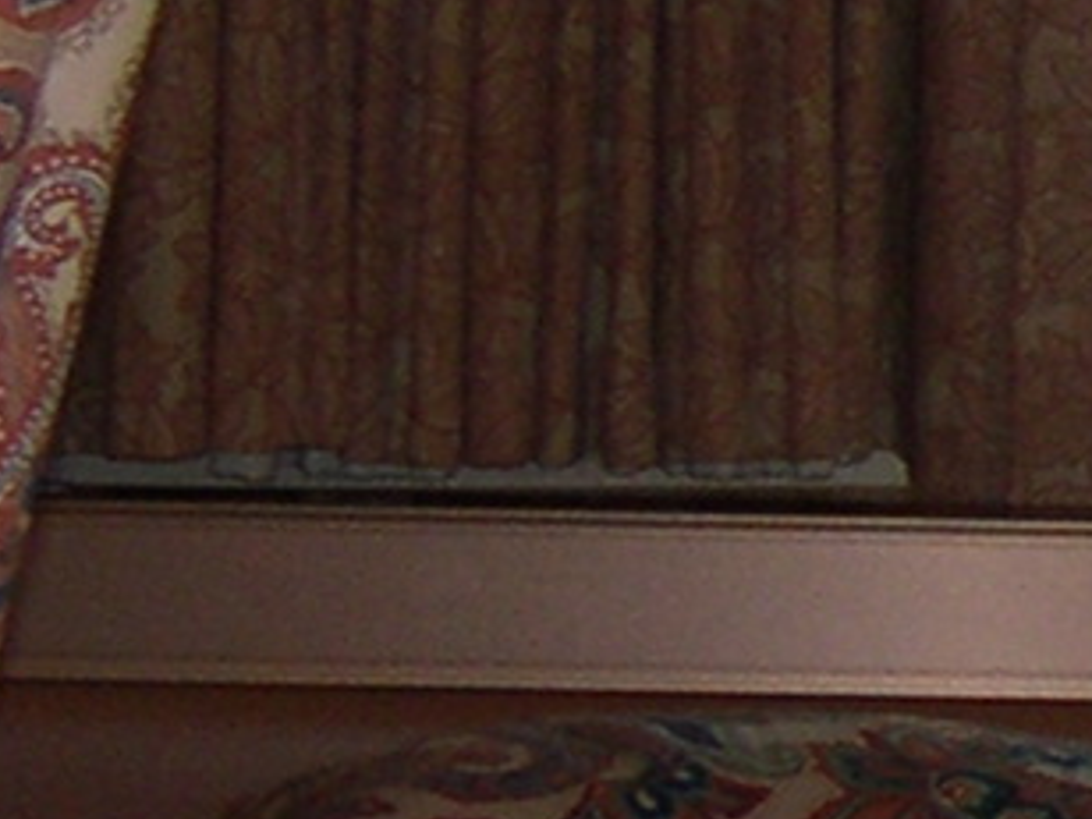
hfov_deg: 6.5
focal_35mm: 280
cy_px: 316
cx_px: 3209
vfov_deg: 5.3
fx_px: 8833
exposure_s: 1/26.6
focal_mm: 8
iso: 100
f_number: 2.8
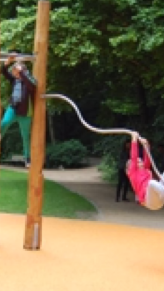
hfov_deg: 15.4
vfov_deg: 27.2
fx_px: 602
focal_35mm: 78
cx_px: 21
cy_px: 137
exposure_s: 1/500
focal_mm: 31
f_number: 4.5
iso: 500
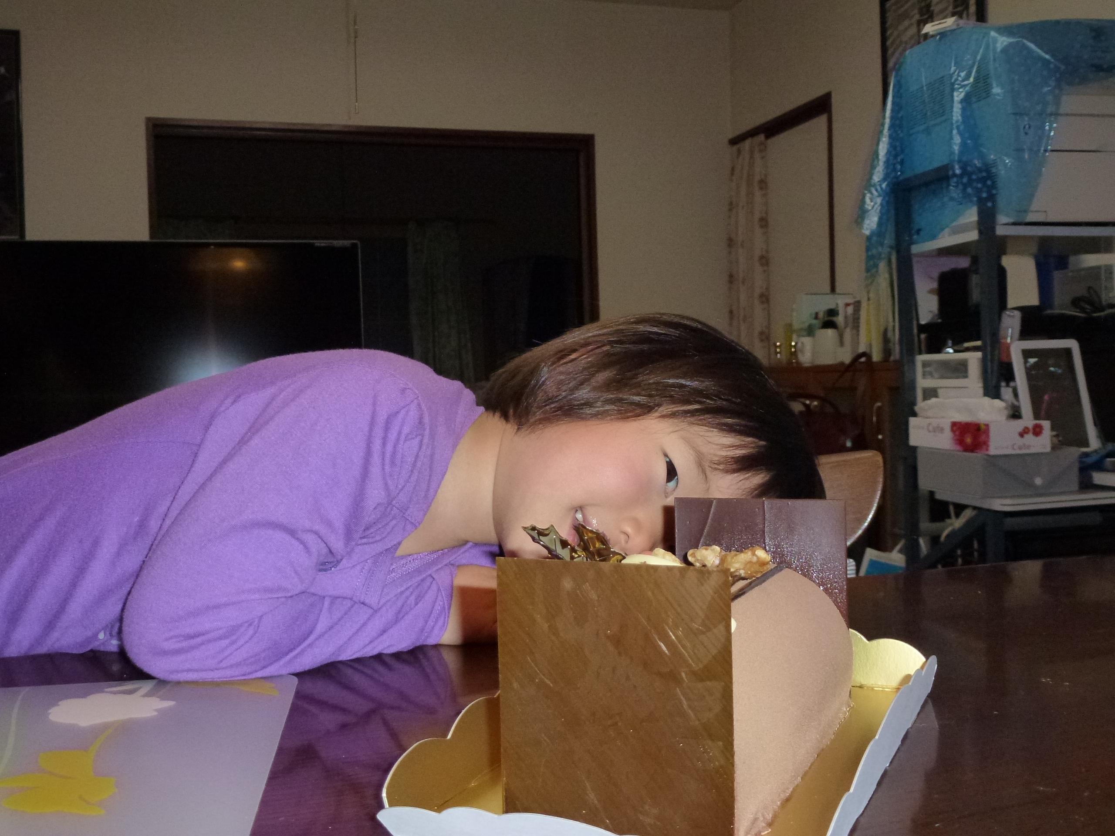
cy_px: 418
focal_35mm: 33
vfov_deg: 42.9
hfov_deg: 55.4
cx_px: 558
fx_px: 1063
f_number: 3.6
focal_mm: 5.9
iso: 400
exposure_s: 1/125
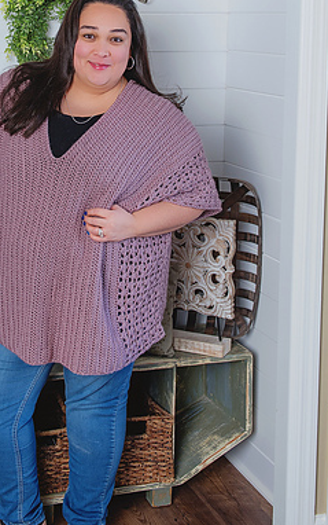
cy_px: 148
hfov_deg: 22.1
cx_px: 69
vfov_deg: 34.5
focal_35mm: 58
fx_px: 829
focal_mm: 34
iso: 160
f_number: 4.5
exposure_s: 1/160
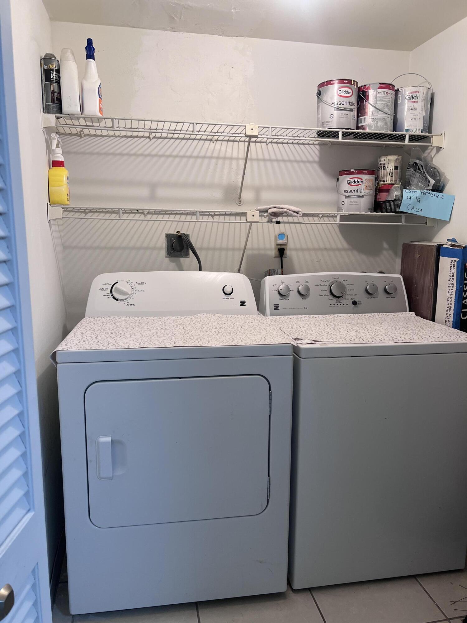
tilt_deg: -10.8
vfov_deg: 67.3
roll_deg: -1.0
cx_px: 234
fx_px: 468
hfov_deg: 53.1
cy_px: 312
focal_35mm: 26
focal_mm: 5.7
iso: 125
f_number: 1.5
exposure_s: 1/120
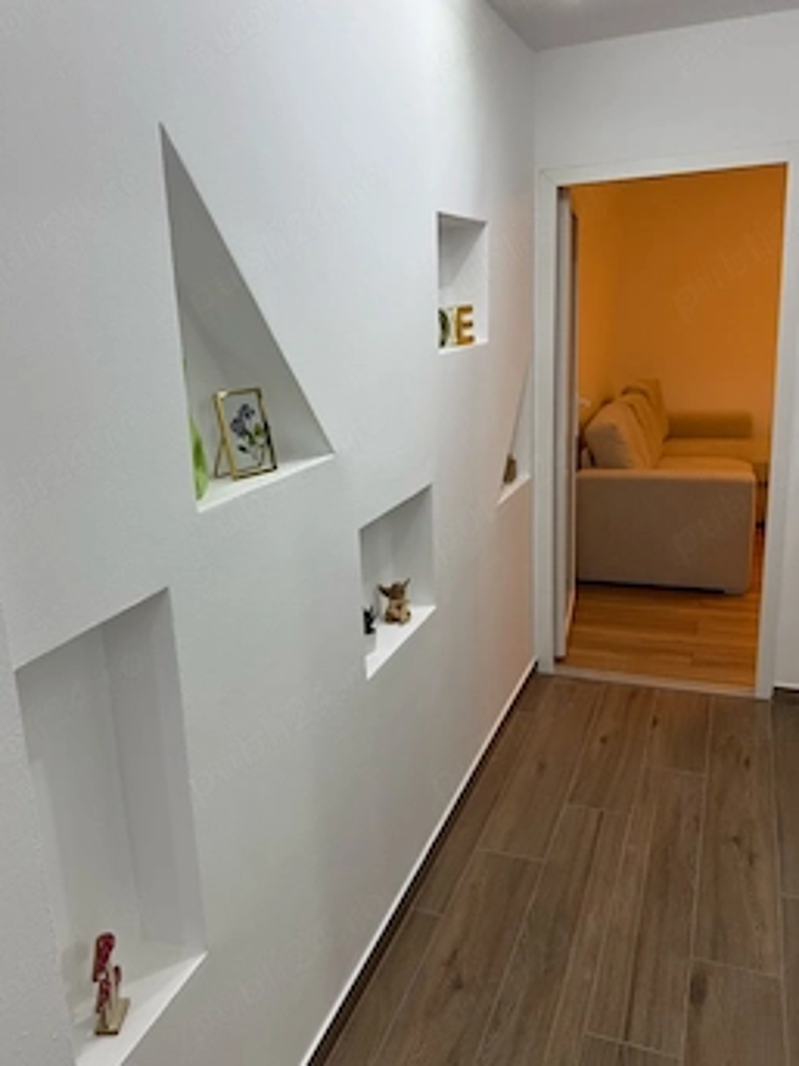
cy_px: 519
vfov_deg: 63.5
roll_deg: +2.9
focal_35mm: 28
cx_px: 348
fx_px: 862
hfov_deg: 49.6
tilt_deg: -13.8
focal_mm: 6.76
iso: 64
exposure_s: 1/100
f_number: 1.78
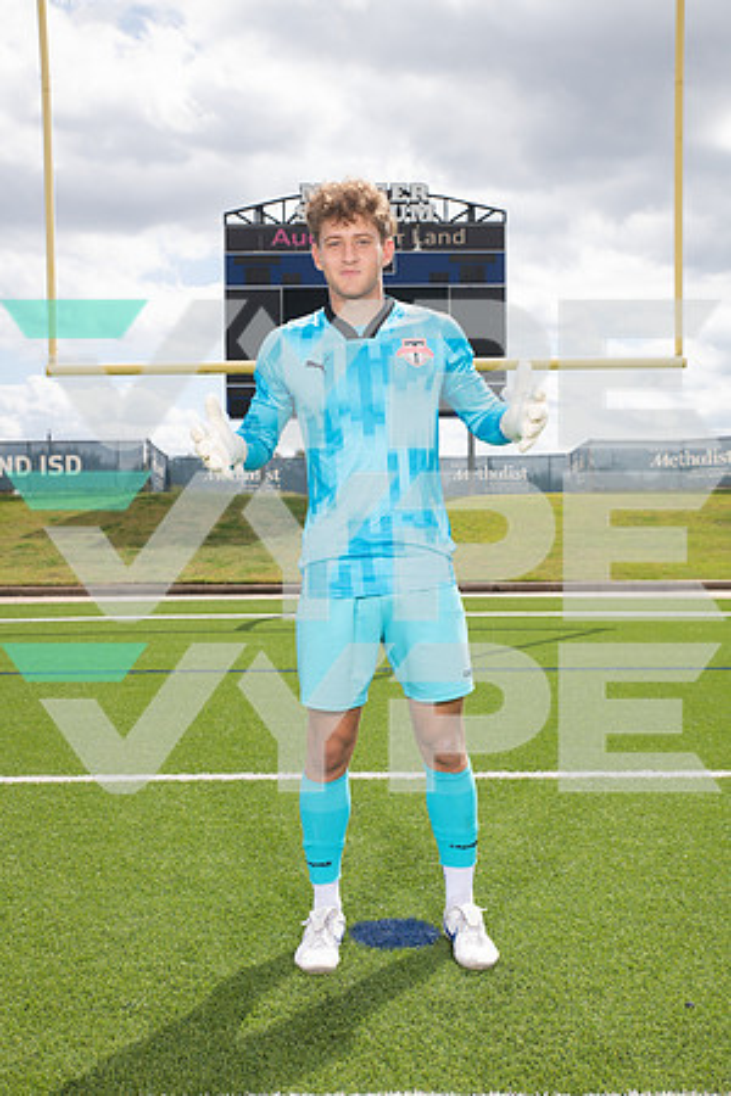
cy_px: 548
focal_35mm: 40
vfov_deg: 48.5
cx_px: 366
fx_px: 1218
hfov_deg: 33.4
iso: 125
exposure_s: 1/400
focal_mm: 40
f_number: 7.1
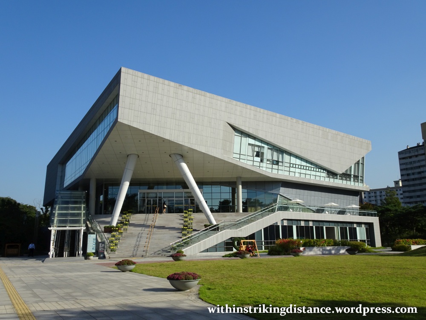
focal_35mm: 30
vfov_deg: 46.8
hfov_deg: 60.0
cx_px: 213
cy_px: 160
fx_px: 369
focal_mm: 5.09
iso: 80
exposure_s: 1/800
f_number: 4
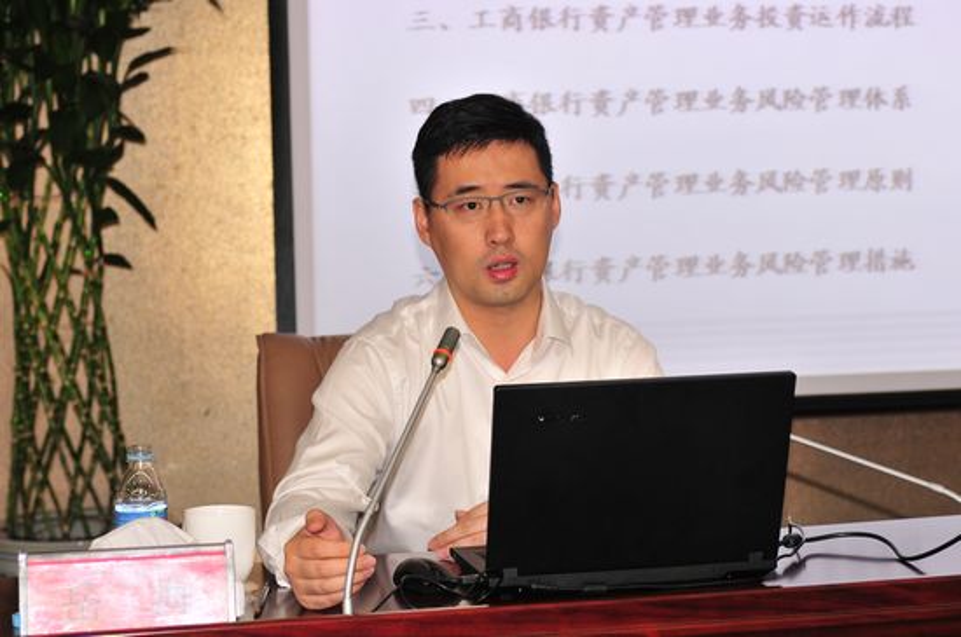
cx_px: 480
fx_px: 1999
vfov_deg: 18.1
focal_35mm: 75
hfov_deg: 27.0
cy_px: 318
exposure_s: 1/60
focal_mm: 50
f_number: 4
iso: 400
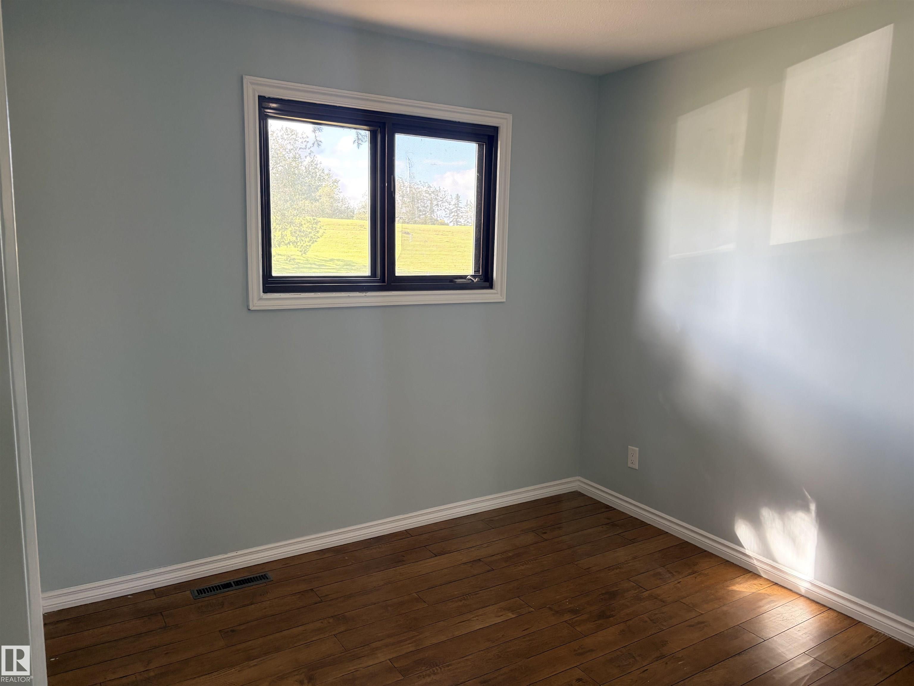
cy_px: 343
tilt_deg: -7.0
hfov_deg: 67.3
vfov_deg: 53.1
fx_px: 687
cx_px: 457
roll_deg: -0.3
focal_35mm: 26
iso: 125
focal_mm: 5.96
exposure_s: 1/114
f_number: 1.6
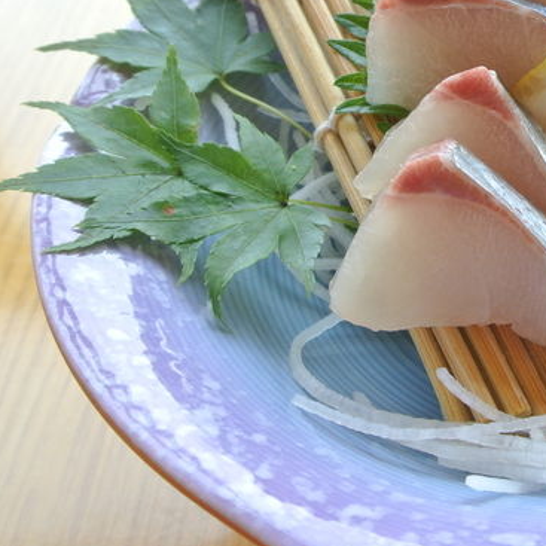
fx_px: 1249
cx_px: 578
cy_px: 190
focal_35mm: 70
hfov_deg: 23.4
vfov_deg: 24.6
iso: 400
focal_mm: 14
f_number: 6.3
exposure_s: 1/125
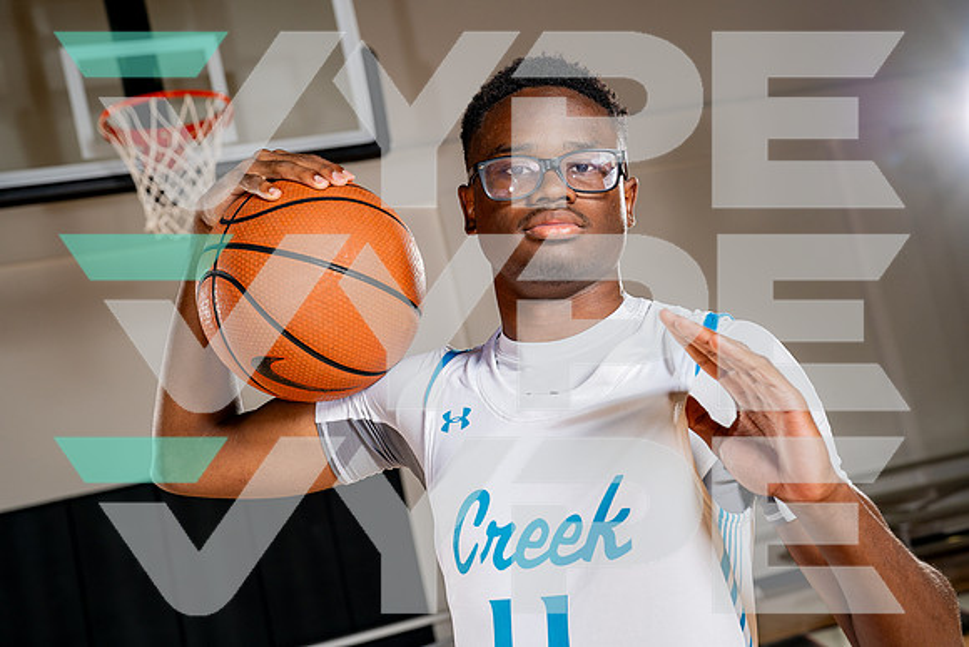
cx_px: 484
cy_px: 324
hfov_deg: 40.3
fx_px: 1319
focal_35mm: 49
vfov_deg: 27.5
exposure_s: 1/250
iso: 200
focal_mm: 49
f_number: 5.6
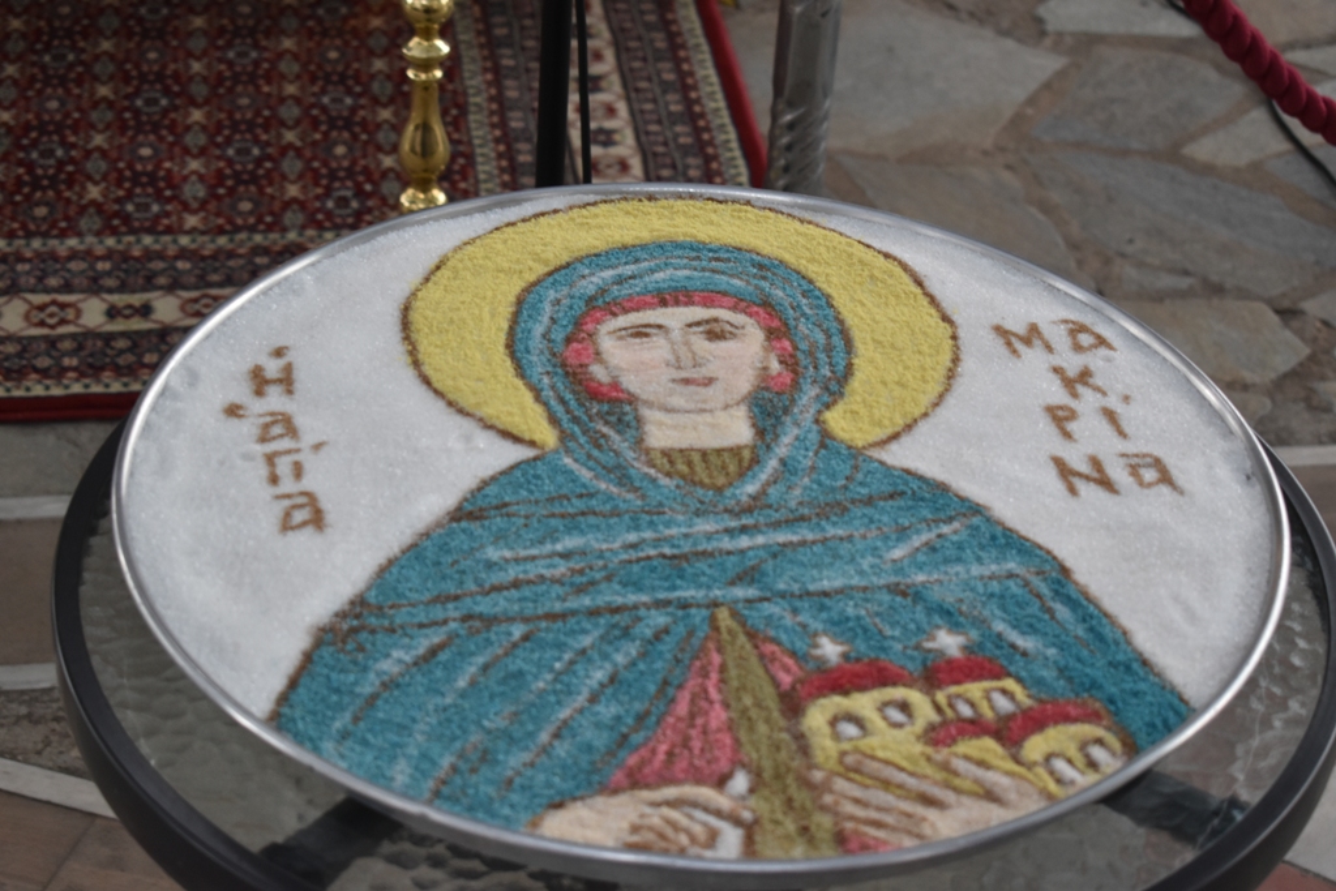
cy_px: 446
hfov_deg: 27.0
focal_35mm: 75
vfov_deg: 18.2
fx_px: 2784
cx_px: 668
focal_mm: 50
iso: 900
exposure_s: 1/125
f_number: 5.6
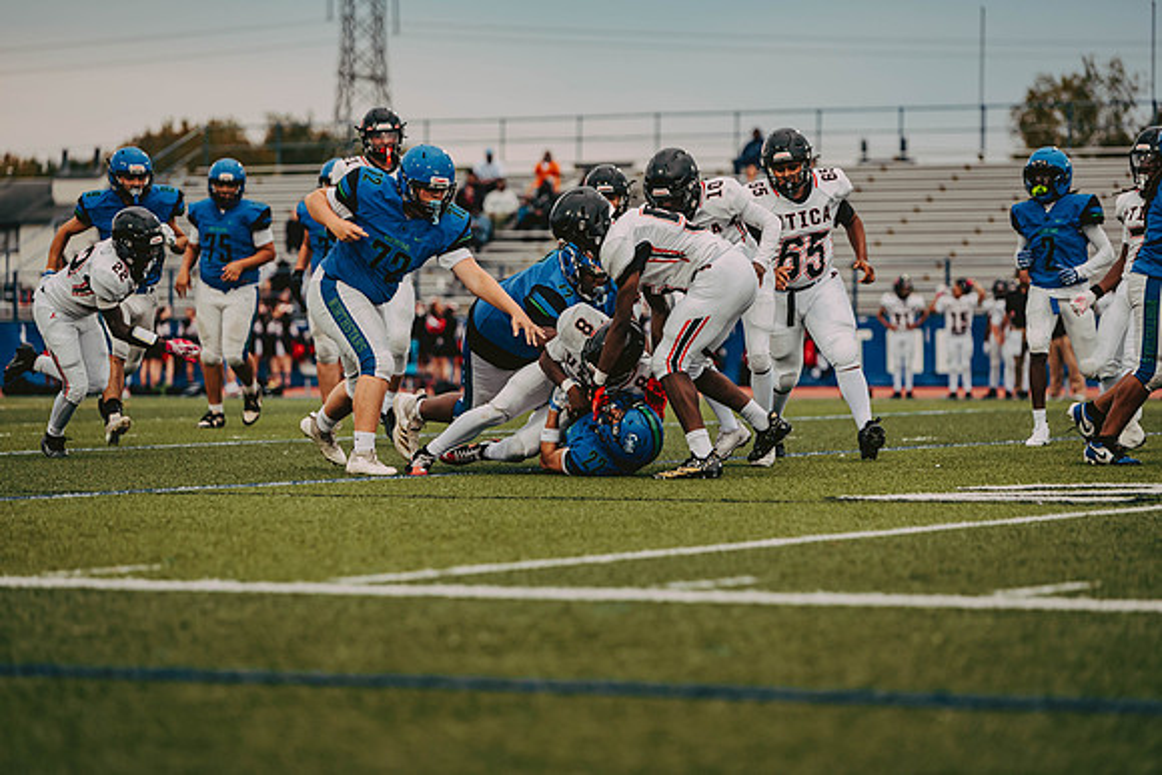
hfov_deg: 12.8
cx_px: 581
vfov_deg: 8.6
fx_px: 5165
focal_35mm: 160
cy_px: 388
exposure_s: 1/500
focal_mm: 160
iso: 800
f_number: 3.2
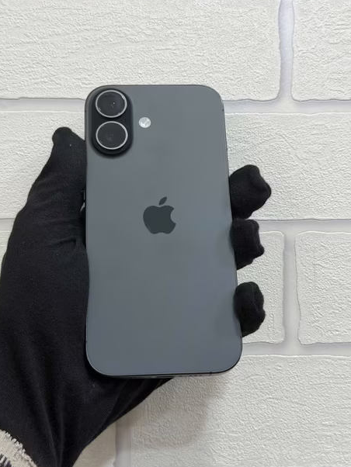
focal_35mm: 51
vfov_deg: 37.5
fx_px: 689
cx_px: 169
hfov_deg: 28.6
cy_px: 230
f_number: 1.78
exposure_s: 1/100
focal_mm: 6.76
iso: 80
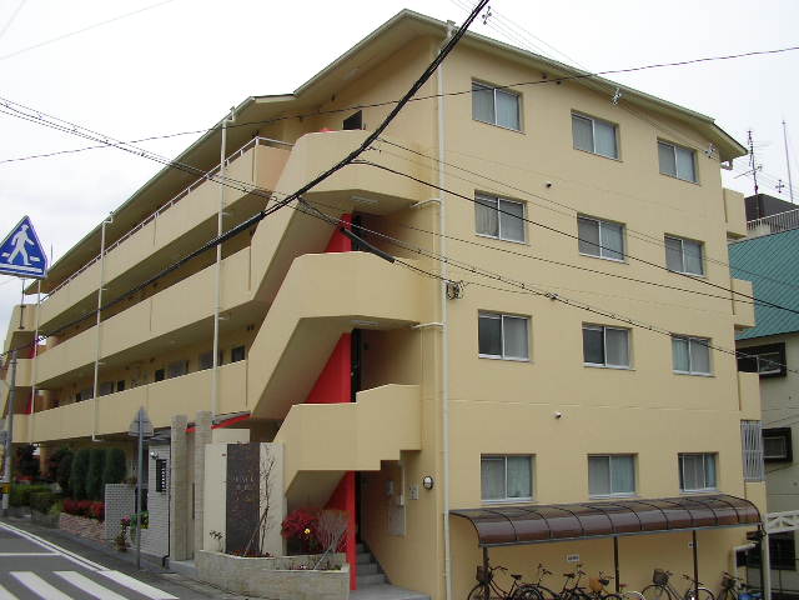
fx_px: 877
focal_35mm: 38
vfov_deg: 37.7
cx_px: 400
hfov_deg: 49.0
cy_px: 300
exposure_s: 1/186
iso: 71
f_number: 4.1
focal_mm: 5.8
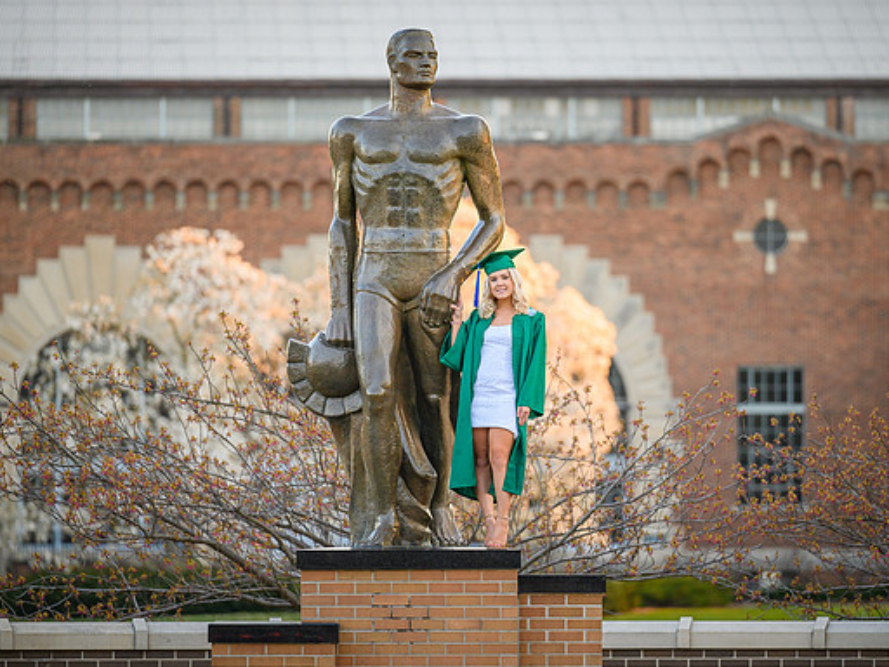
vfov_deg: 5.3
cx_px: 537
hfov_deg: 7.1
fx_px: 7165
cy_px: 315
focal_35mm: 279
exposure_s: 1/320
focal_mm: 200
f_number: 2.8
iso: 180
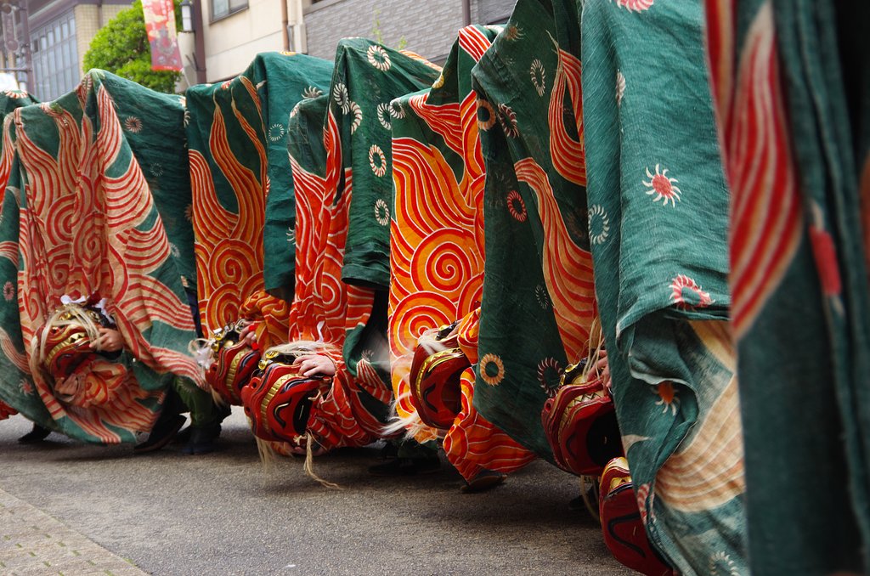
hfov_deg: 25.7
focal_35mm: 79
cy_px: 288
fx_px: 1905
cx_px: 435
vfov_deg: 17.2
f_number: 6.3
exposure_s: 1/60
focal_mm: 53
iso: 400
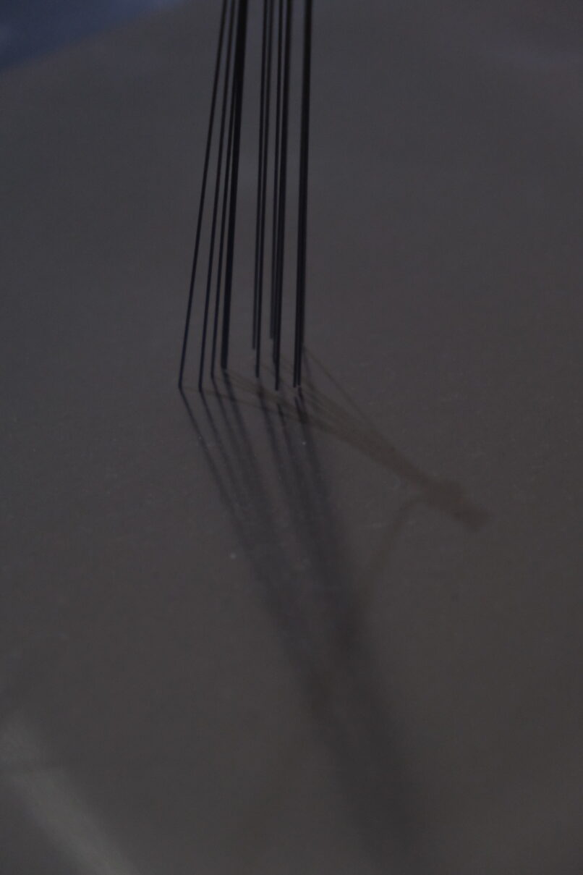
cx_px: 292
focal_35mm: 83
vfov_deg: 24.5
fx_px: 2016
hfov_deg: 16.5
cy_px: 438
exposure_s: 1/38
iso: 3200
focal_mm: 55
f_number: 4
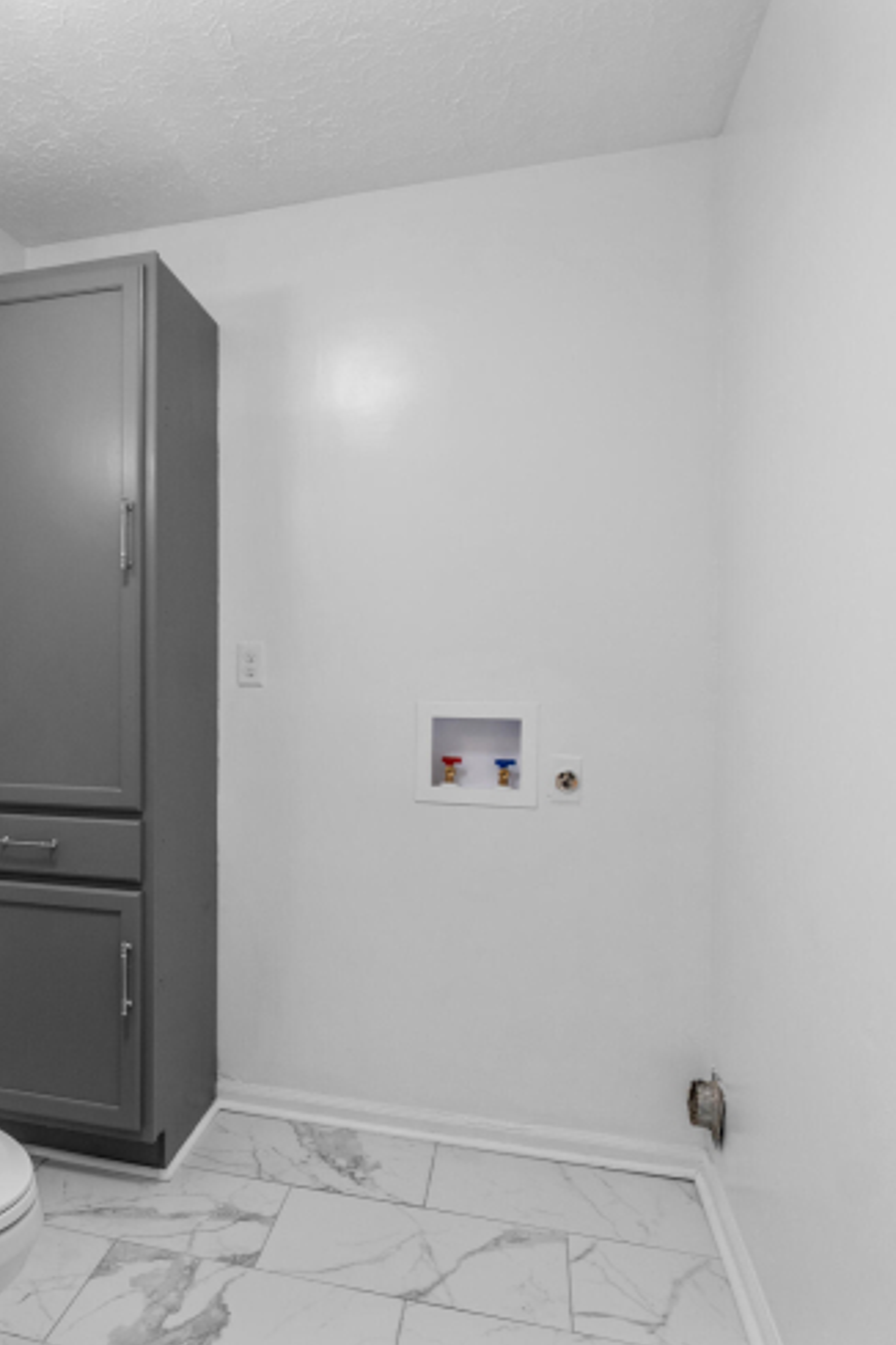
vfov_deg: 76.1
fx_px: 859
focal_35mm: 23
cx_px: 250
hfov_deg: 53.2
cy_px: 679
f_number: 8
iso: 400
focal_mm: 10
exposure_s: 1/10
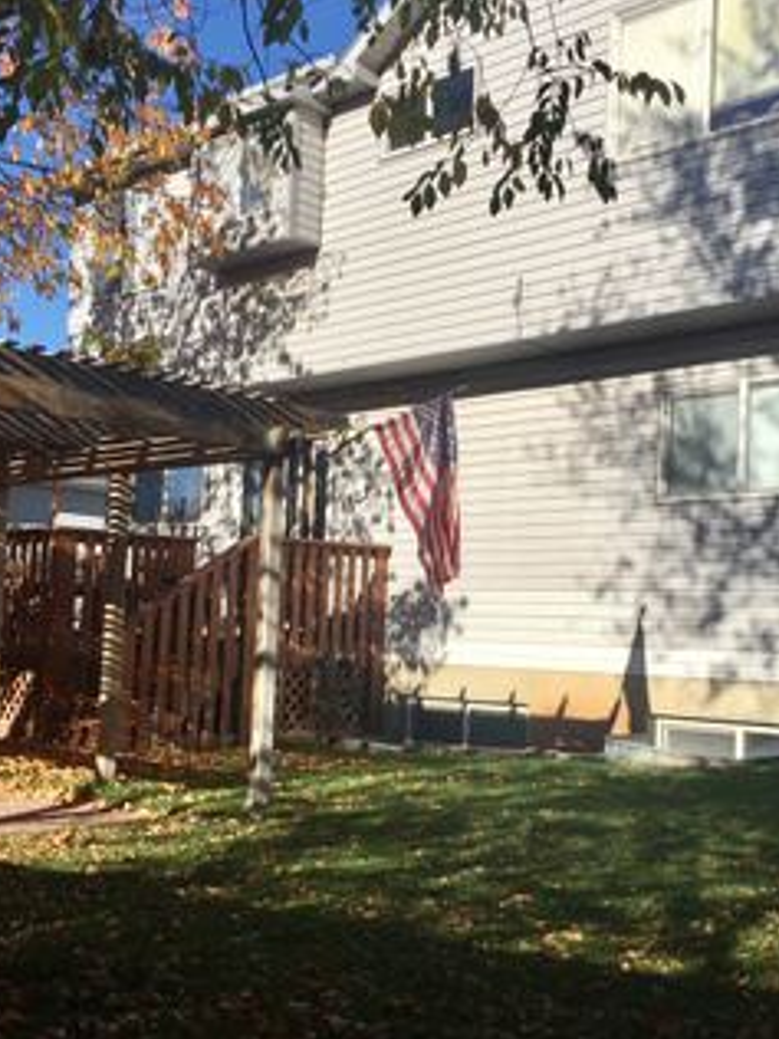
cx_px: 486
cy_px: 572
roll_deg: -1.8
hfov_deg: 32.7
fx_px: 1320
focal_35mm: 44
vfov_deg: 42.9
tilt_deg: +4.5
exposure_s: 1/3300
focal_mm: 4.15
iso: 32
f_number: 2.2
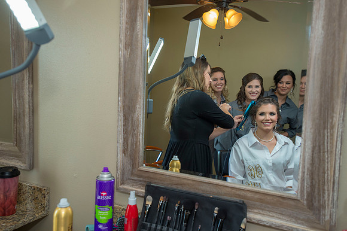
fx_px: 337
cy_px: 116
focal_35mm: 35
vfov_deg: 37.8
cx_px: 174
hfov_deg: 54.5
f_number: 4
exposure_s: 1/320
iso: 1250
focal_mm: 35
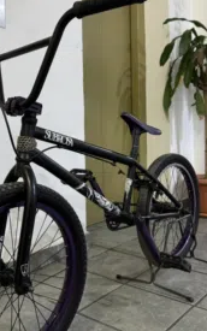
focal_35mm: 37
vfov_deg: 52.7
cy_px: 149
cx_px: 81
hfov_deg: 34.3
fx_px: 334
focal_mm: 6.76
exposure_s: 1/50
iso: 500
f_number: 1.78
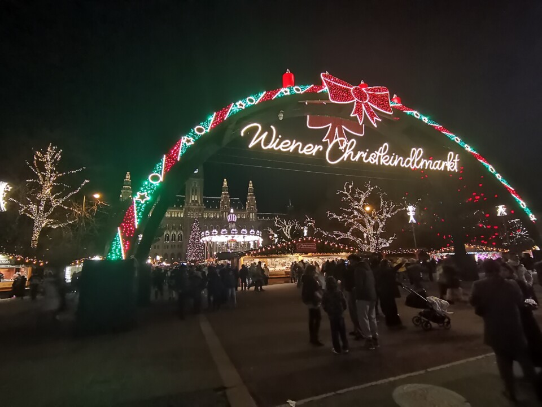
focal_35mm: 17
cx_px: 271
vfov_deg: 74.7
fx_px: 266
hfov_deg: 91.0
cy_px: 204
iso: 500
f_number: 2.4
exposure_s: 1/33.3
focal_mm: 1.78
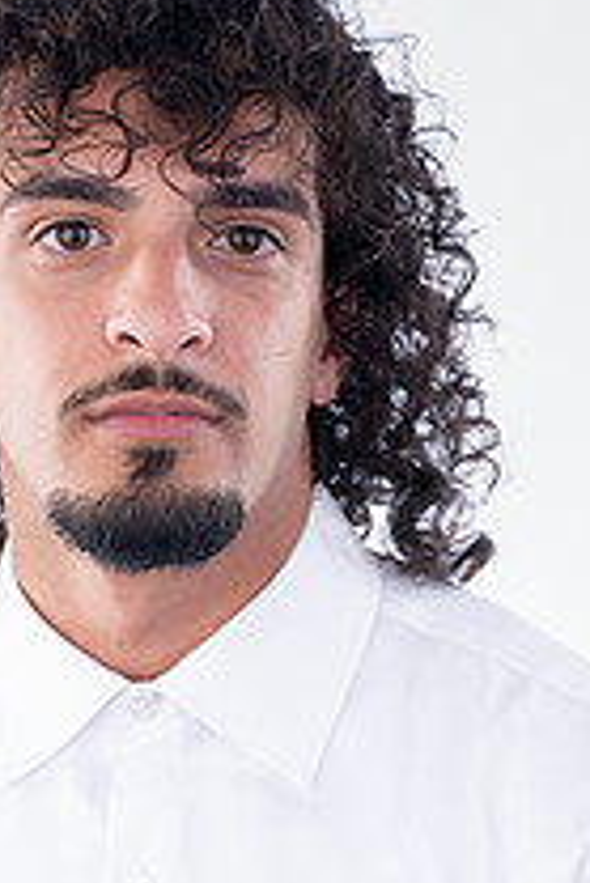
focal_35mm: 132
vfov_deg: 15.5
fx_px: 3239
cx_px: 221
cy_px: 548
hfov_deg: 10.4
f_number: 8
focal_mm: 61
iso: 100
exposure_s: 1/200
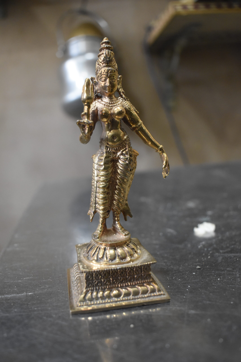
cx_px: 120
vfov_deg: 57.2
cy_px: 181
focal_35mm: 33
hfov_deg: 40.0
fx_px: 331
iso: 2200
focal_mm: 22
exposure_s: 1/60
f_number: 4
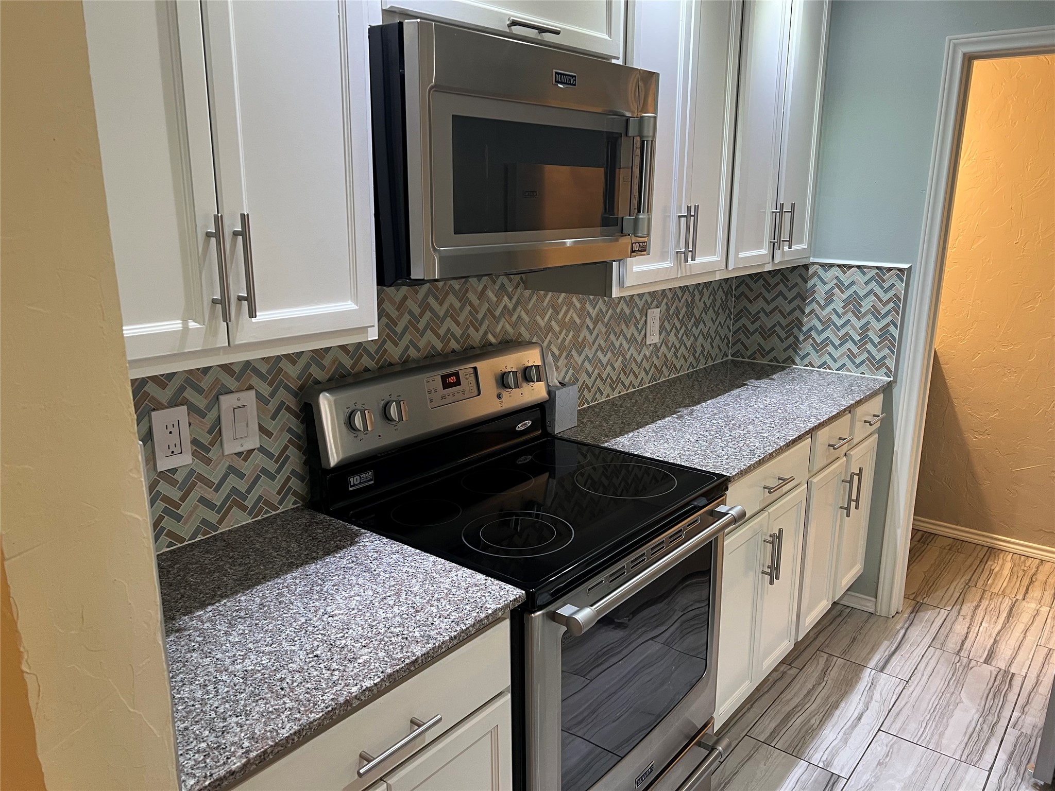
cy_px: 396
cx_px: 528
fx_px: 792
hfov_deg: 67.3
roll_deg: +0.3
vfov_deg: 53.1
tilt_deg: -15.3
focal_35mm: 26
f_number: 1.5
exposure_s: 1/60
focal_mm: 5.7
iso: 100
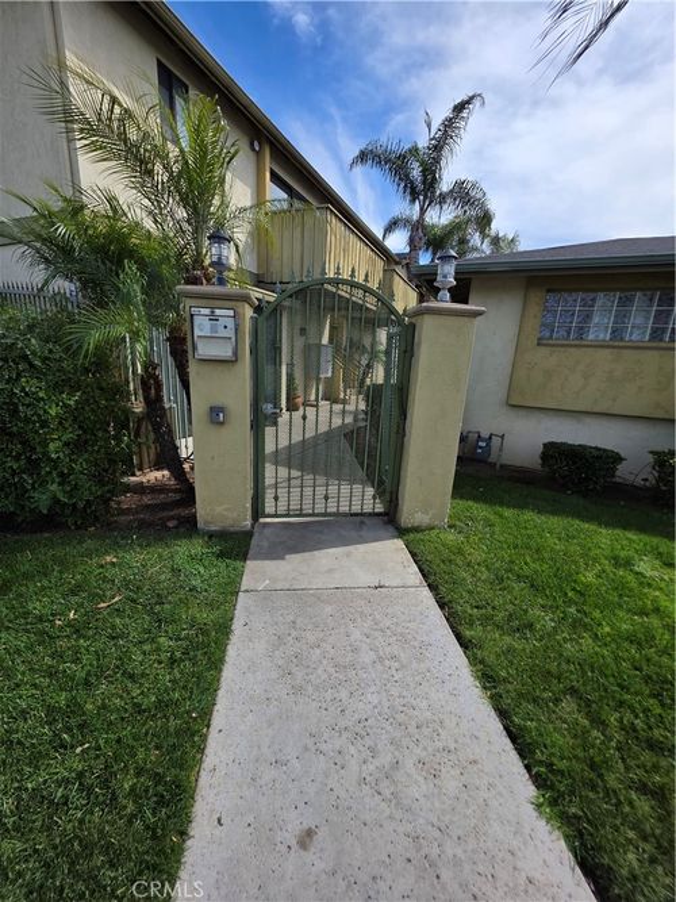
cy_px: 451
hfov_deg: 89.9
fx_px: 339
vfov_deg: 106.2
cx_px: 338
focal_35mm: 13
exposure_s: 1/1915
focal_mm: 2.2
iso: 40
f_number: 1.9
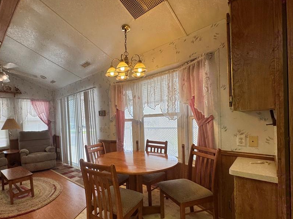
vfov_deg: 71.2
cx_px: 109
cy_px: 125
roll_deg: +2.0
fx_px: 152
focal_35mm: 18
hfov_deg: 86.0
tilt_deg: -1.2
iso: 40
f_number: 2.2
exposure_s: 1/128
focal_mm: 2.22
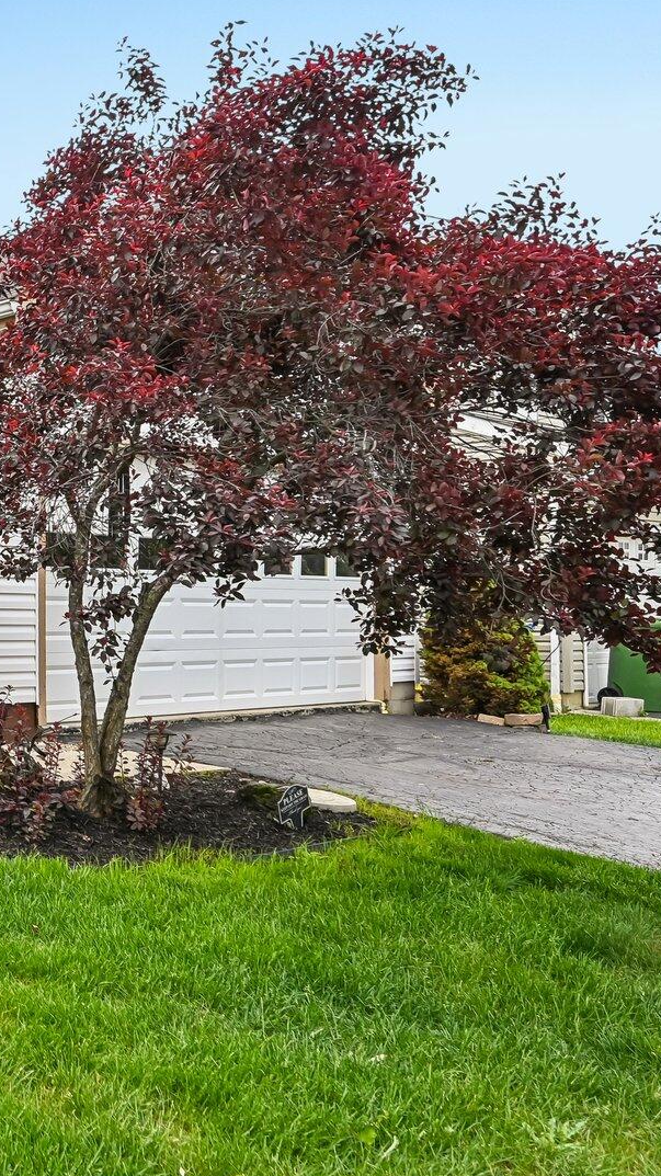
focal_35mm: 39
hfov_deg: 24.6
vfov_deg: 51.5
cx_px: -289
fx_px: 1216
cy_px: 512
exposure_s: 1/1500
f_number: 4
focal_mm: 19.5
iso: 400
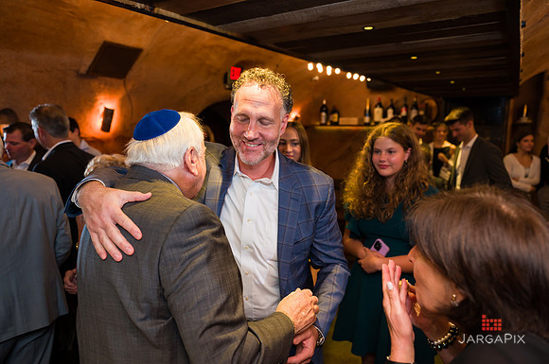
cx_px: 275
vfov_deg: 51.8
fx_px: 375
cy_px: 182
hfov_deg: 72.4
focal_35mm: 25
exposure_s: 1/200
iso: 1250
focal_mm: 24
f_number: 4
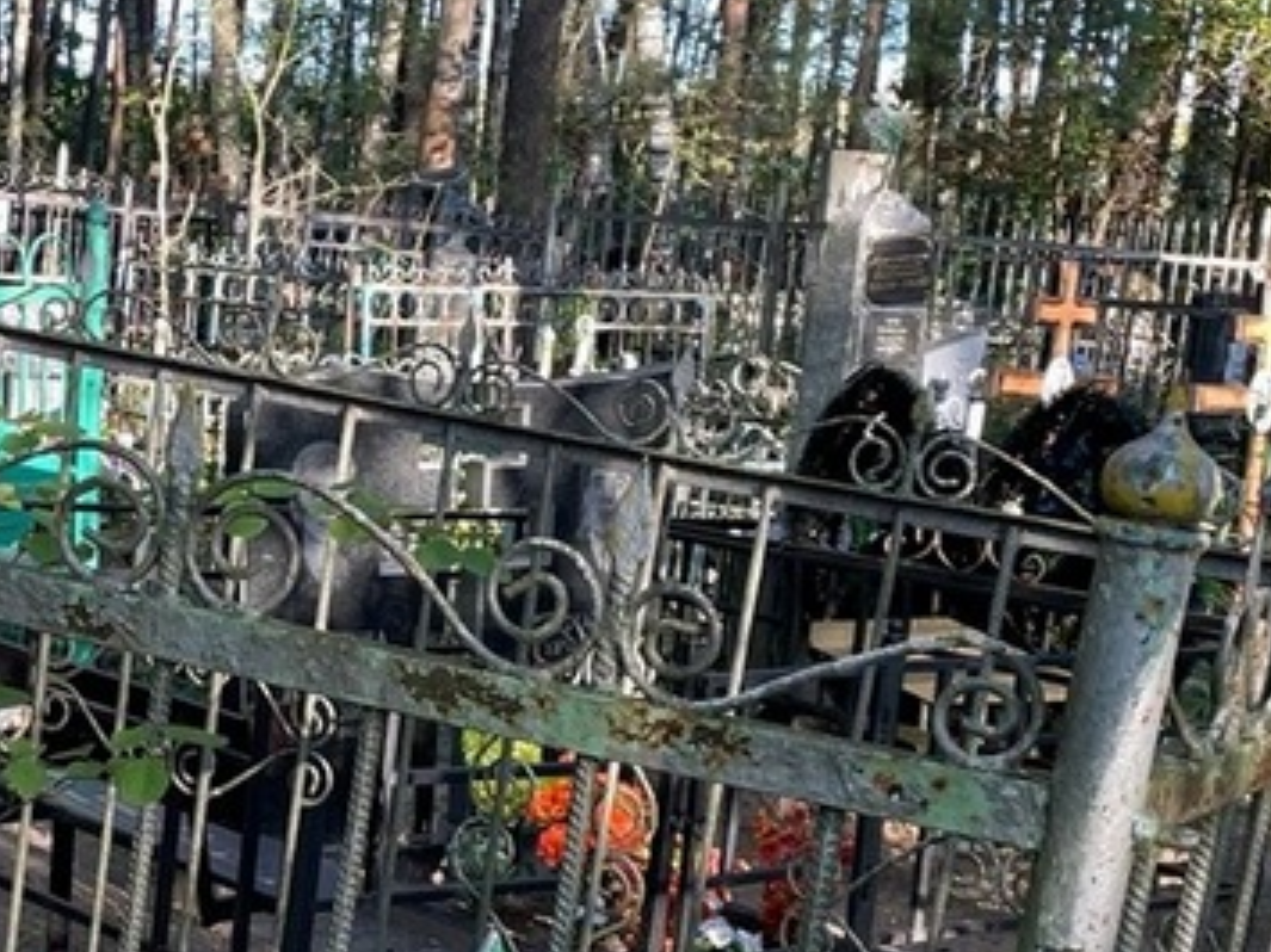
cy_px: 698
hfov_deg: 25.5
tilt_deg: -3.5
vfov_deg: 19.5
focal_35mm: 75
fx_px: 2753
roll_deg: -4.0
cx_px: 215
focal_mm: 4.2
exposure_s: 1/121
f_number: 1.6
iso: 40
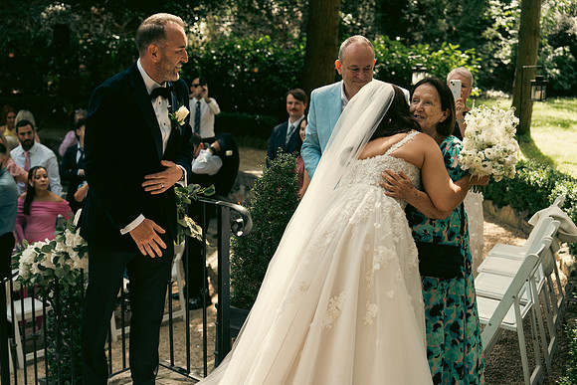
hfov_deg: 36.9
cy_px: 192
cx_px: 288
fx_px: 866
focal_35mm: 54
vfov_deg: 25.1
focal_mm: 54
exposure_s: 1/200
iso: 160
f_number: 3.5
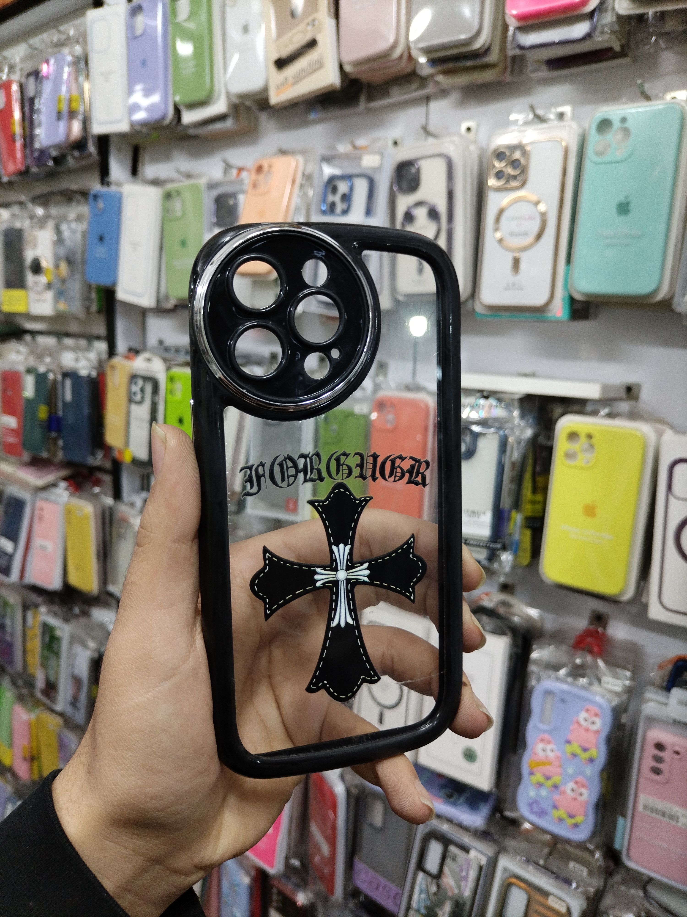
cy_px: 458
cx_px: 344
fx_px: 688
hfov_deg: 53.1
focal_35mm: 26
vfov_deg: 67.3
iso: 200
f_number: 1.8
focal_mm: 4.7
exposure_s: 1/50
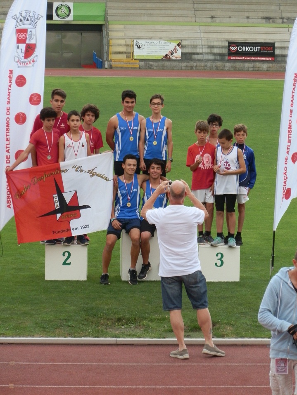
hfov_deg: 8.3
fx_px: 2047
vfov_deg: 11.0
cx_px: 148
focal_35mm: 179
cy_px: 198
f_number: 4.2
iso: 200
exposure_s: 1/160
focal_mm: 32.1
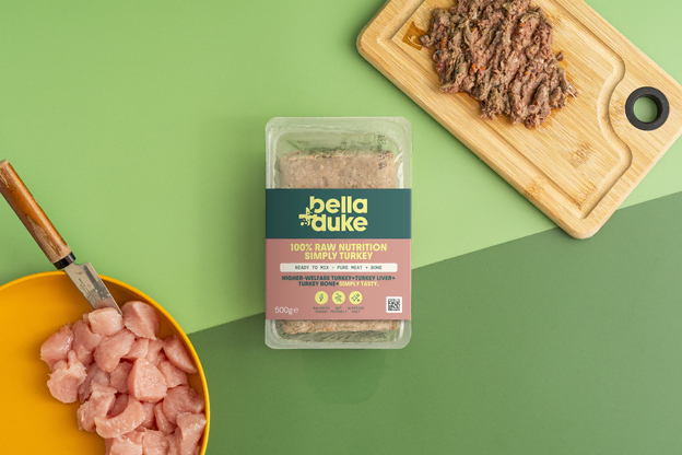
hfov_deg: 24.2
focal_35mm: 84
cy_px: 228
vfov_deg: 16.3
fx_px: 1591
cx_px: 341
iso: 320
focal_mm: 56
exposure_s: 1/125
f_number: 4.5
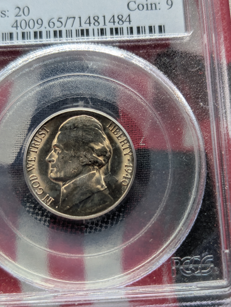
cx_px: 116
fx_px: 435
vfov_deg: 38.9
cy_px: 154
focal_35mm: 49
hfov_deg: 29.7
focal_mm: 6.9
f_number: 1.68
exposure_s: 1/70.1
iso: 38
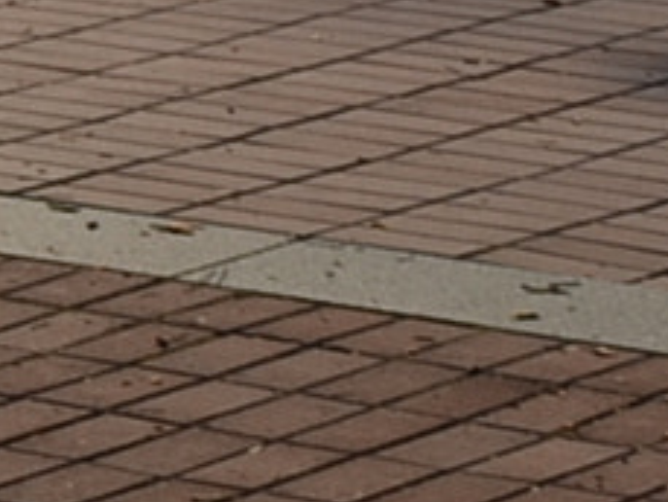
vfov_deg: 4.5
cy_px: 1429
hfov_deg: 5.8
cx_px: -1272
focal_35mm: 322
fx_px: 6223
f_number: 7.1
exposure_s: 1/200
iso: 100
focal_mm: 25
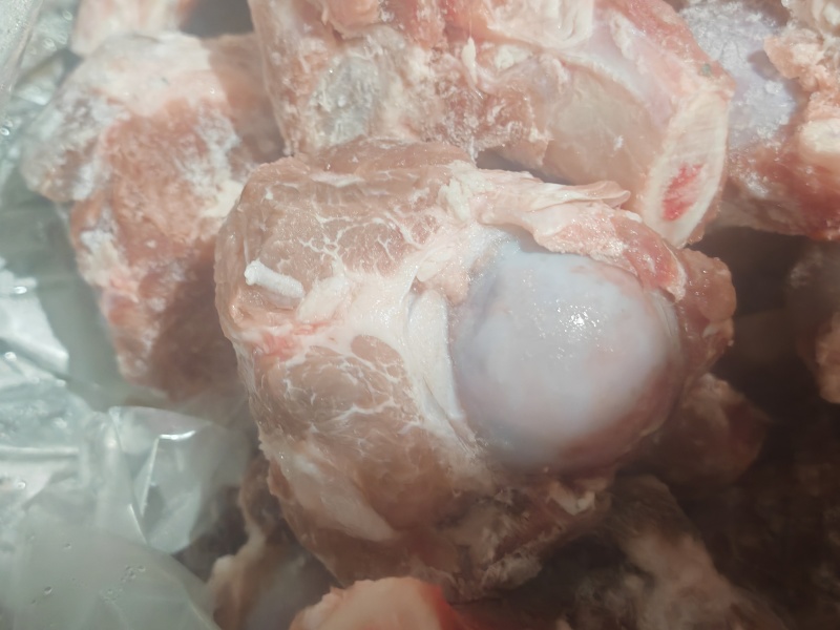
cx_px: 420
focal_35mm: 62
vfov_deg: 23.7
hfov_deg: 31.2
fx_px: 1505
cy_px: 315
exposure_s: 1/60
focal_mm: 7.62
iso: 800
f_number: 1.6
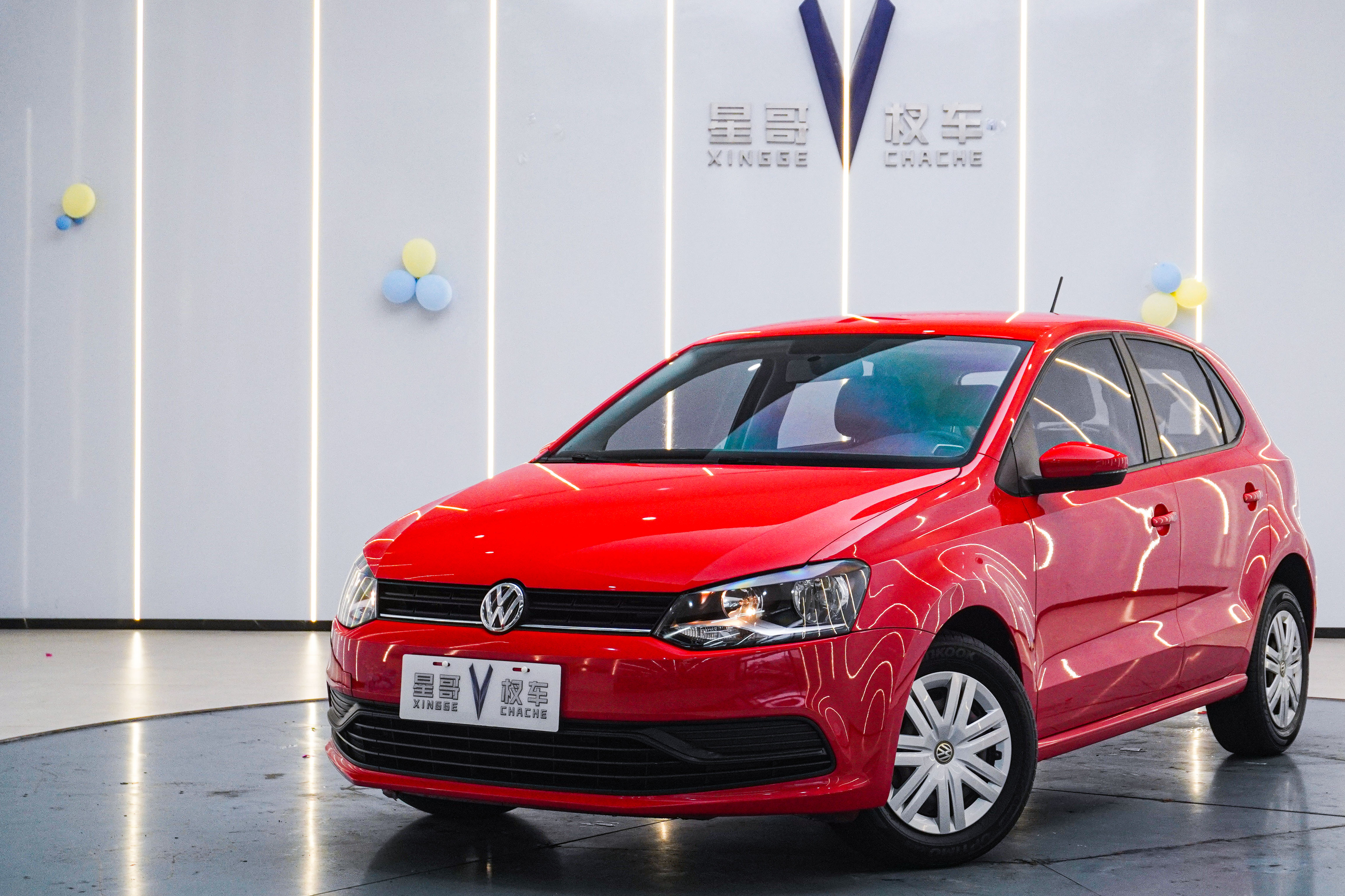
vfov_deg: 22.4
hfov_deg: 32.9
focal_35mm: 61
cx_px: 827
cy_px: 462
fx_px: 2266
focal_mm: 31
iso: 800
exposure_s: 1/80
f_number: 6.3
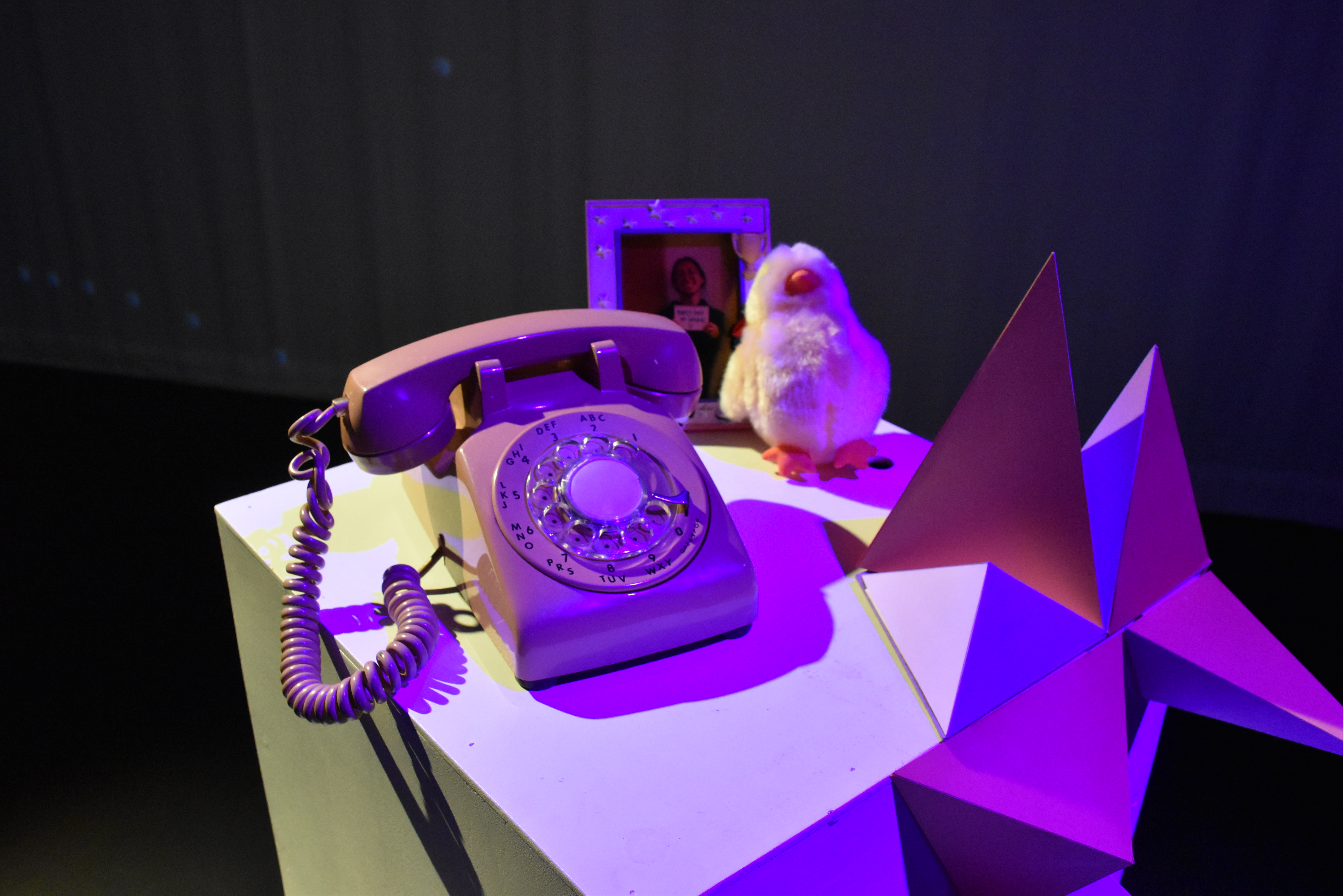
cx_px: 672
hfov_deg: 57.2
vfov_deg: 40.0
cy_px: 448
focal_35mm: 33
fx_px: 1231
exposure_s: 1/200
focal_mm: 22
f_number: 7.1
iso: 4000
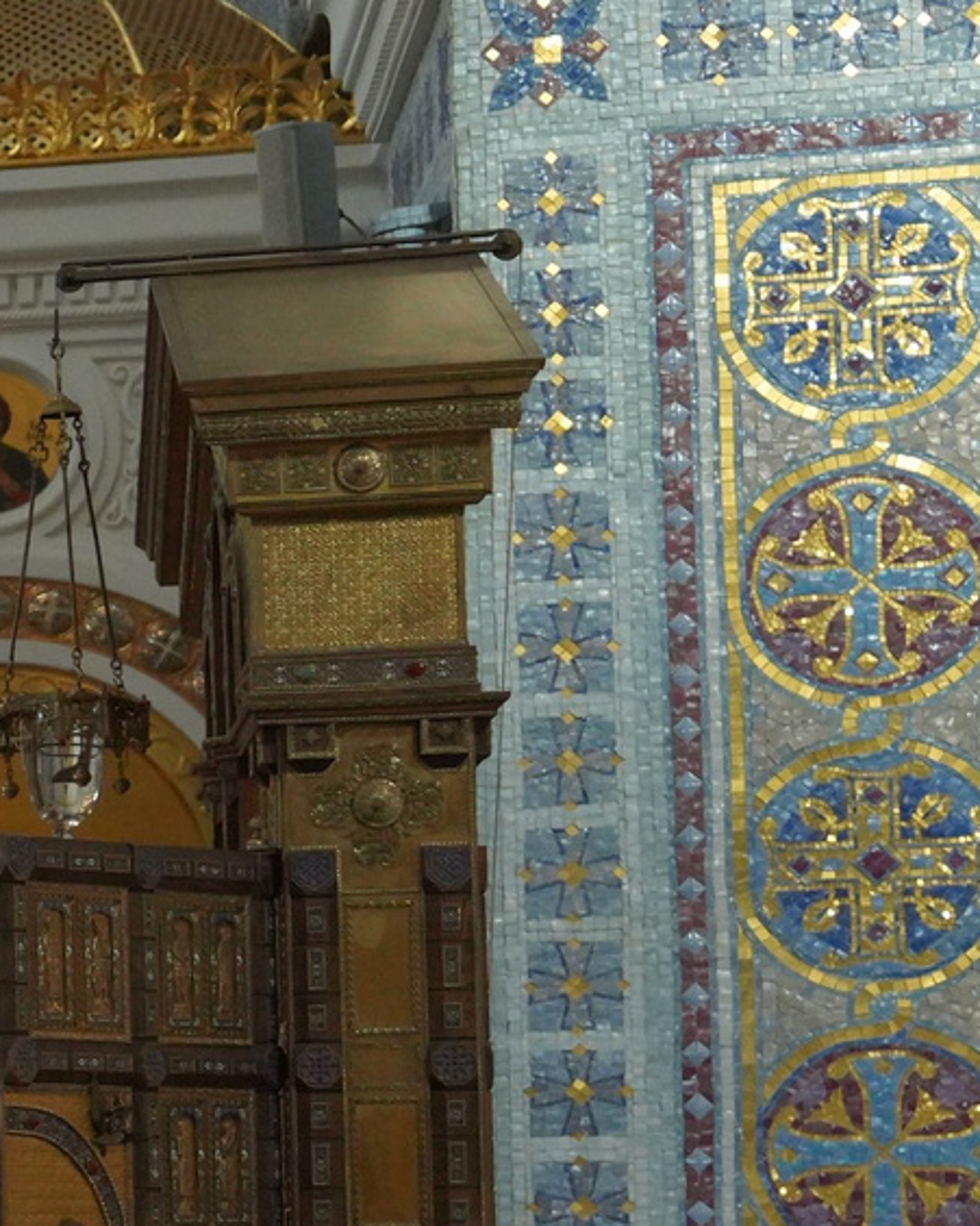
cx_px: -1699
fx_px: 4787
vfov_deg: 14.5
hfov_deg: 9.7
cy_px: 1005
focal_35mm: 132
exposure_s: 1/200
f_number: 2.8
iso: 2500
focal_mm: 31
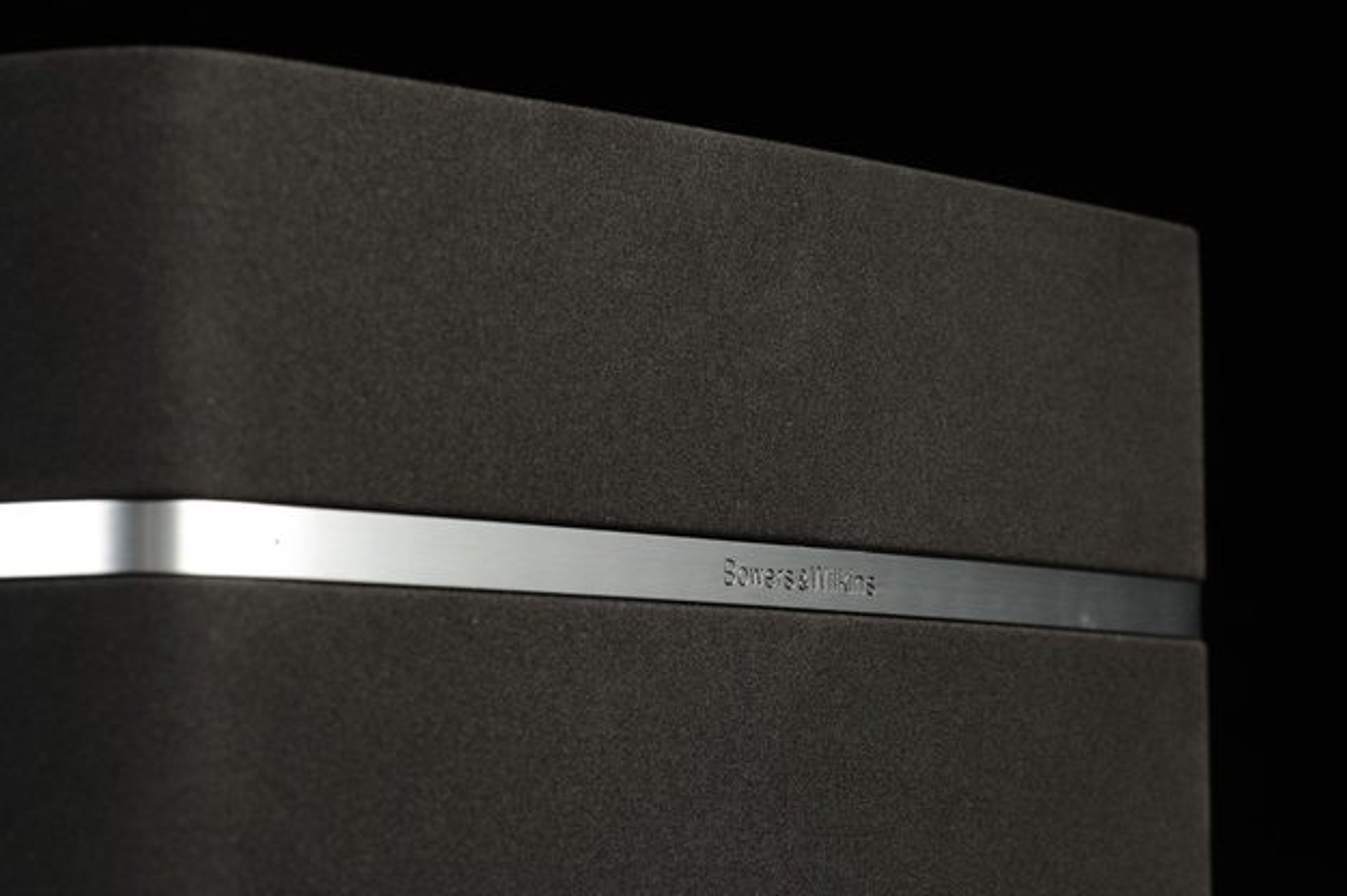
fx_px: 3927
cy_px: 448
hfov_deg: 19.5
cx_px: 674
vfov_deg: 13.0
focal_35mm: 105
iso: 100
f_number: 13
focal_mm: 105
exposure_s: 1/1.6
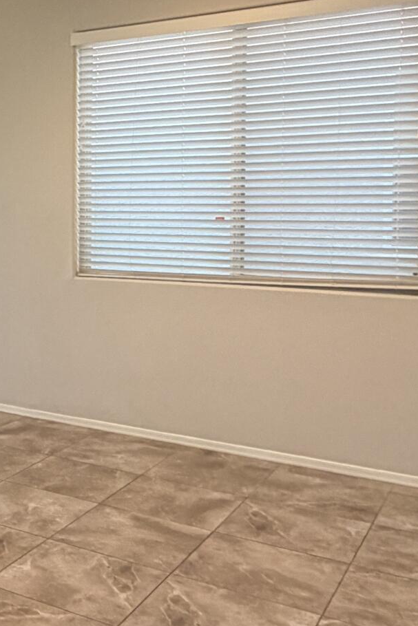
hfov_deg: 24.5
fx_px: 836
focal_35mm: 48
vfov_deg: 40.9
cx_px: -127
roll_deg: +0.3
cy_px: 239
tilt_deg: -3.3
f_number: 2.2
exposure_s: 1/60
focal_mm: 2.22
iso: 200
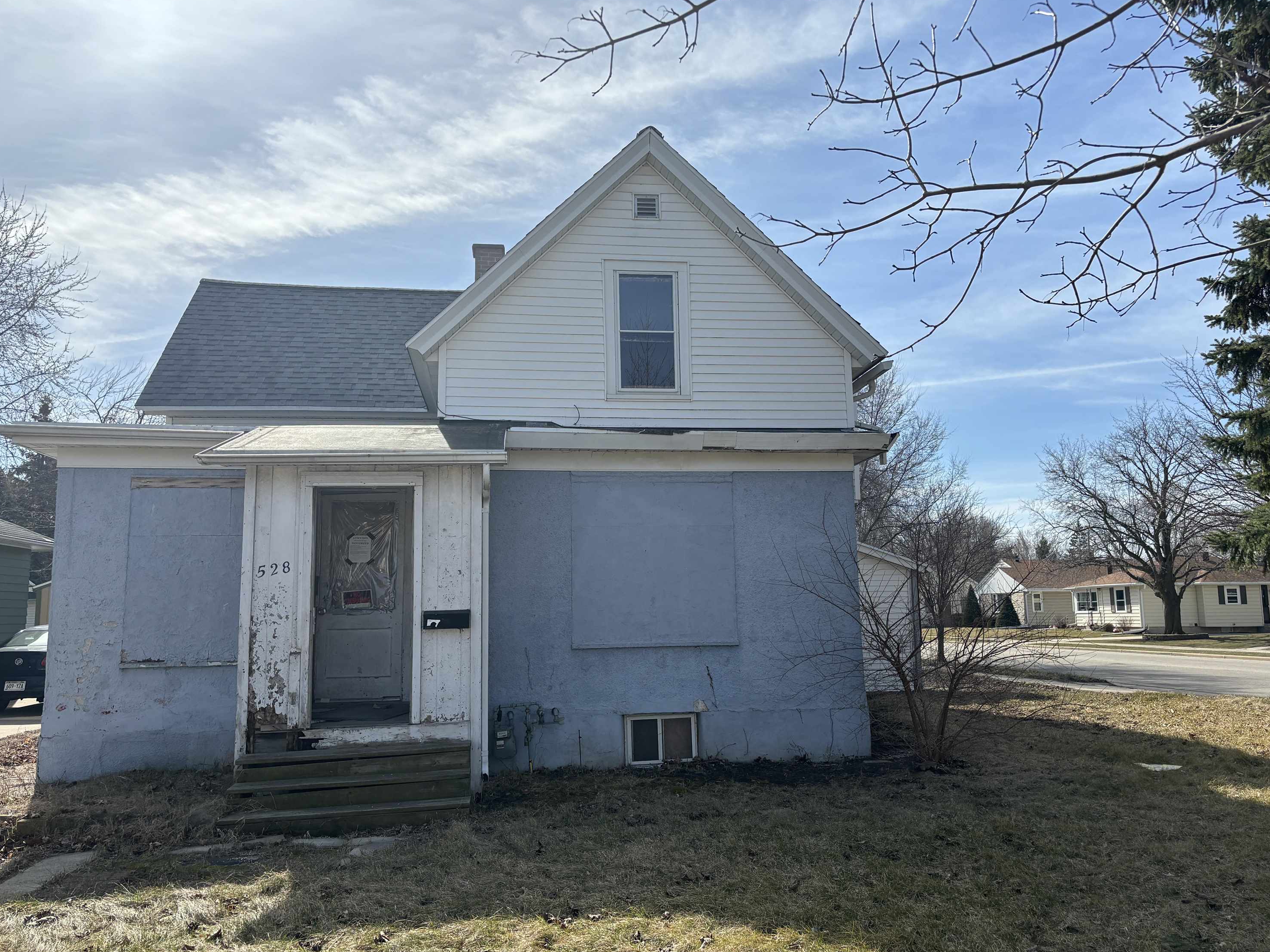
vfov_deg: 51.4
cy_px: 488
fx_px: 991
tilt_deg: +7.1
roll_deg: +0.7
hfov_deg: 65.3
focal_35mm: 27
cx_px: 639
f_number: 1.6
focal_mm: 5.96
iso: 50
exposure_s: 1/4425
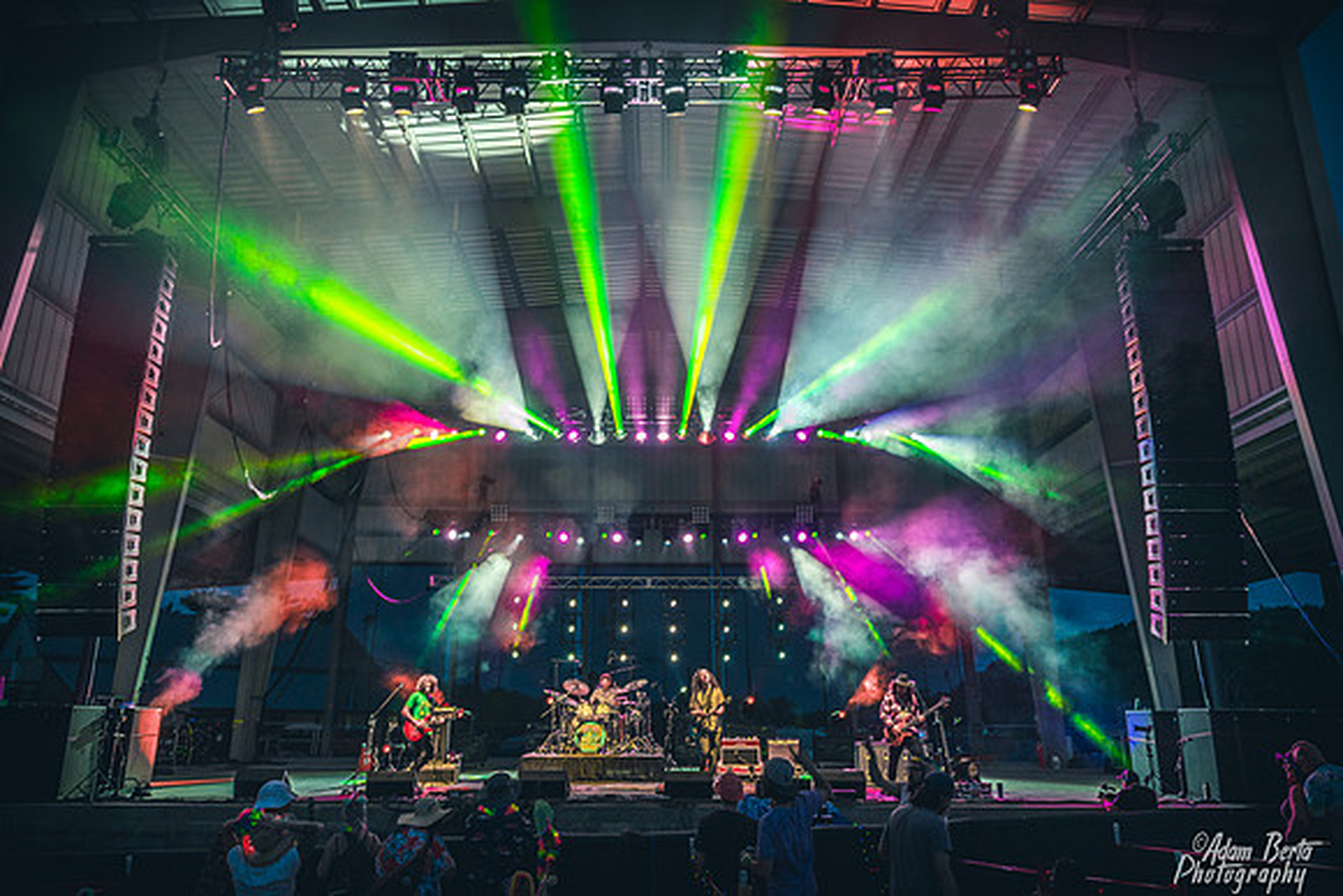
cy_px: 448
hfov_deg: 71.8
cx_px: 672
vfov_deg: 51.5
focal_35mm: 25
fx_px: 928
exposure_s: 1/40
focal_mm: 24
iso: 640
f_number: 5.6
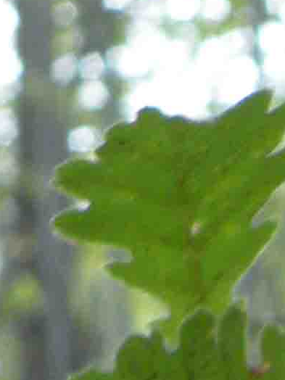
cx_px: 490
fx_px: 4281
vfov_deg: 4.9
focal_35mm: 390
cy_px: 1092
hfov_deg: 3.8
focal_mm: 9.8
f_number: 3.5
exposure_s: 1/54.4
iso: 200
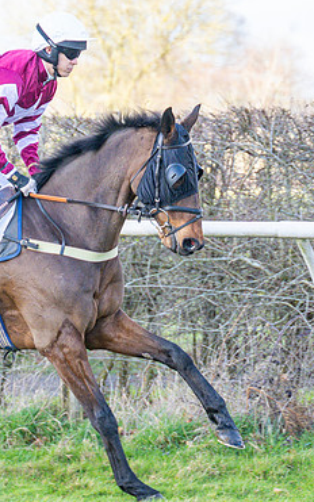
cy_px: 271
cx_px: 78
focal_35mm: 352
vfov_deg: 6.0
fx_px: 4818
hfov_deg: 3.7
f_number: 4
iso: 800
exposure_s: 1/800
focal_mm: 110
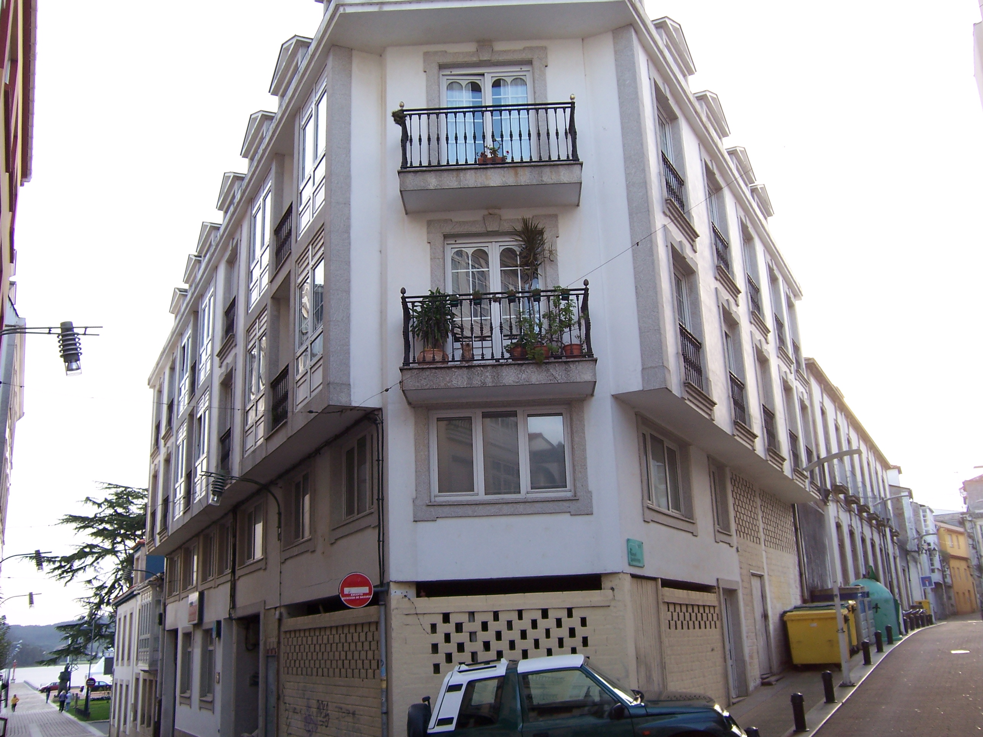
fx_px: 937
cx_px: 492
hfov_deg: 55.4
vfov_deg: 42.9
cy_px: 368
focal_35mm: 33
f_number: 3.4
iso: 80
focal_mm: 5.5
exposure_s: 1/90
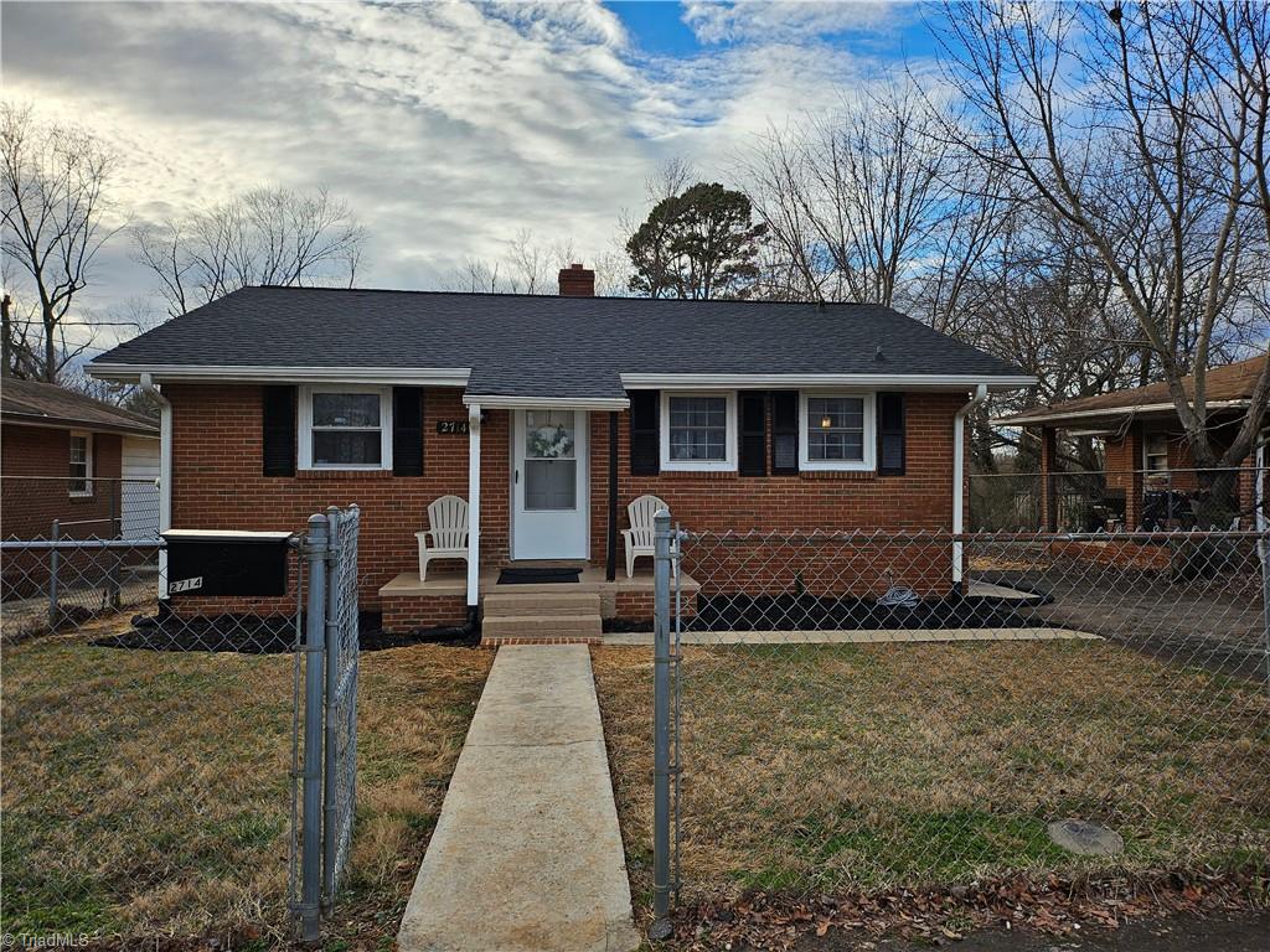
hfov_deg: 71.6
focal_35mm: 24
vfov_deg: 56.8
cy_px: 476
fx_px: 881
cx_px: 635
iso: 50
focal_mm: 5
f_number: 1.8
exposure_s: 1/1659
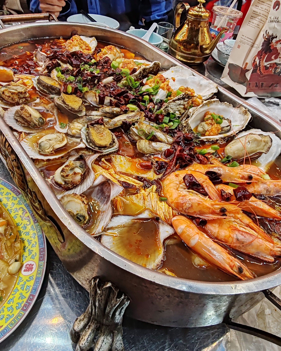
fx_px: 281
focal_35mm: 27
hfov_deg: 53.2
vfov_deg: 64.0
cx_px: 137
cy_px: 163
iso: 50
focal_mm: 1.96
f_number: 2.2
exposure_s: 1/50
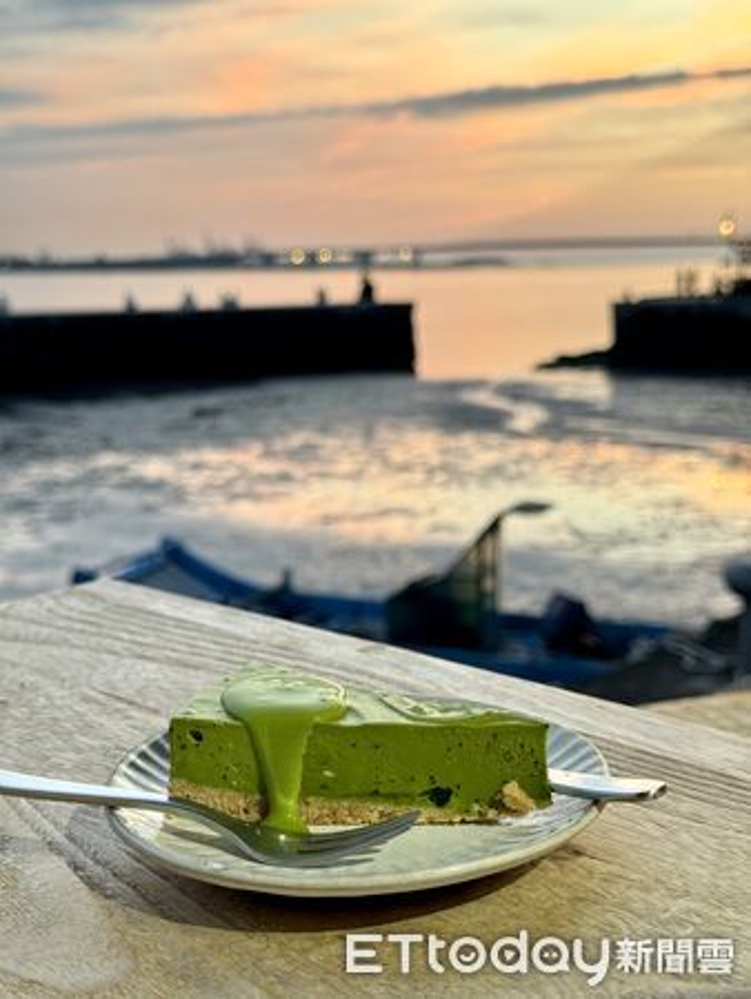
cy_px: 500
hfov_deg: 30.3
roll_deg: +0.1
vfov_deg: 39.6
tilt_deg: -8.9
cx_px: 376
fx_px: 1387
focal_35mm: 48
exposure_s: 1/60
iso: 125
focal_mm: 6.76
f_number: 1.78
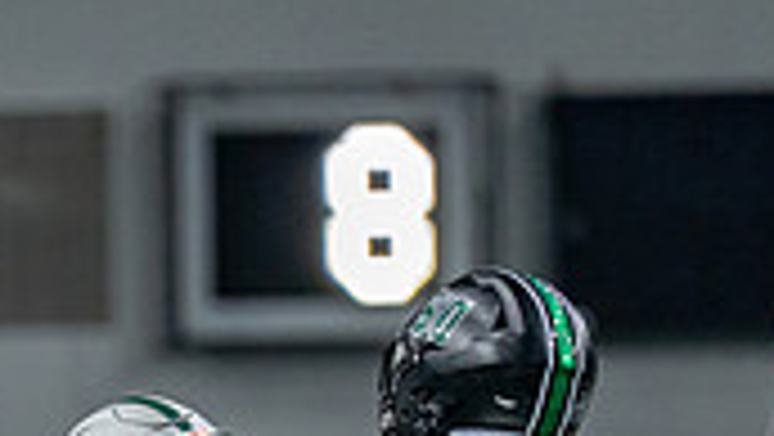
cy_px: 873
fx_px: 24192
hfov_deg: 1.8
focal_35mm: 1178
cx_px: -709
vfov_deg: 1.0
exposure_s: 1/1000
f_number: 2.8
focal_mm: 200
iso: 1600
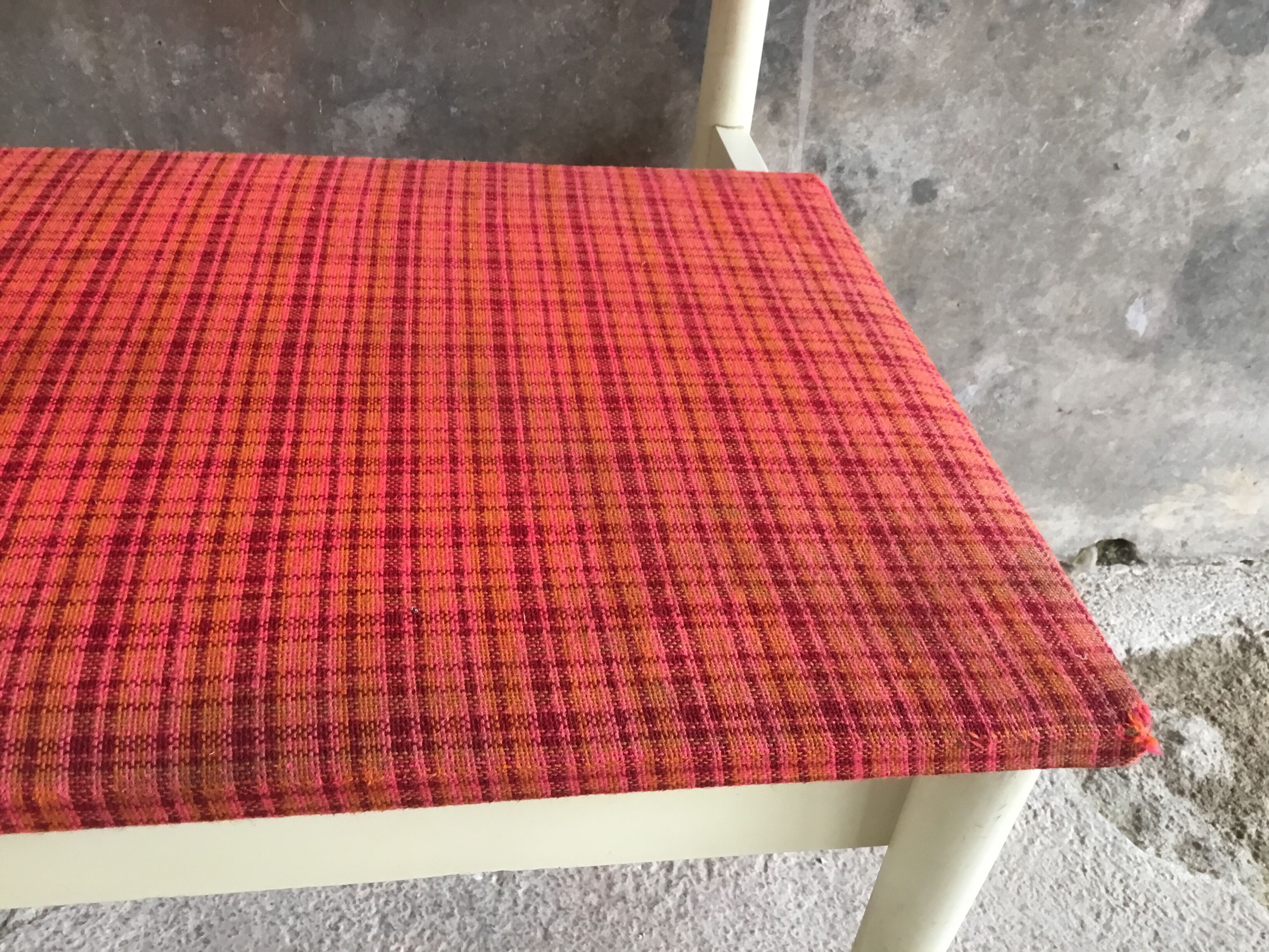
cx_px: 634
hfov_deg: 58.4
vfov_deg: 45.4
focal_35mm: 31
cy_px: 476
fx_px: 1136
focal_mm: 3.3
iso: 80
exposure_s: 1/33
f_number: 2.4
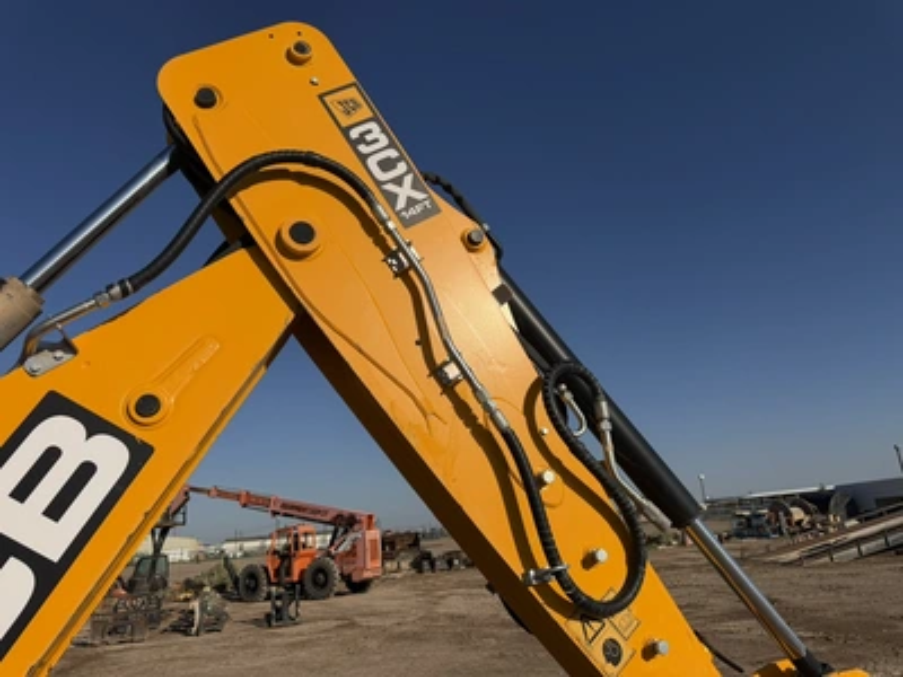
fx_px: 626
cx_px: 452
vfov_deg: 56.8
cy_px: 338
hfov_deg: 71.6
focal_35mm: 24
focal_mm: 6.76
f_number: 1.78
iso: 100
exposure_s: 1/14286
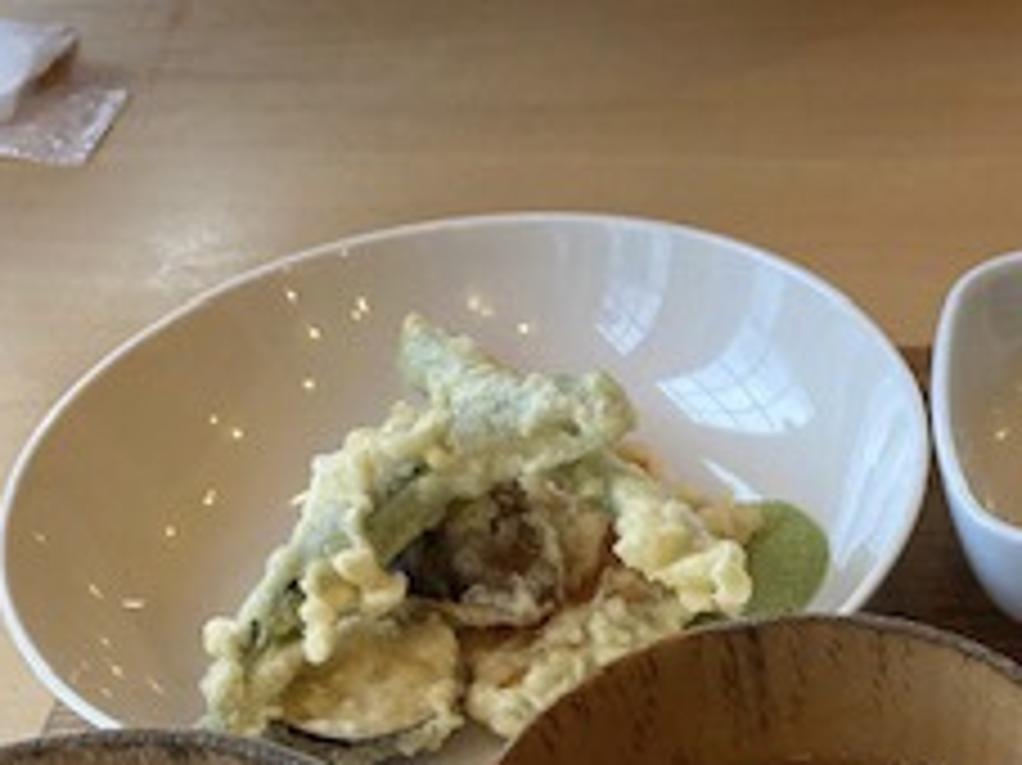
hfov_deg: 23.7
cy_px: 1035
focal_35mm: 79
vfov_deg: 17.3
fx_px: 2331
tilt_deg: -51.6
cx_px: 1022
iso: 80
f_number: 1.8
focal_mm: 3.99
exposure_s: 1/120
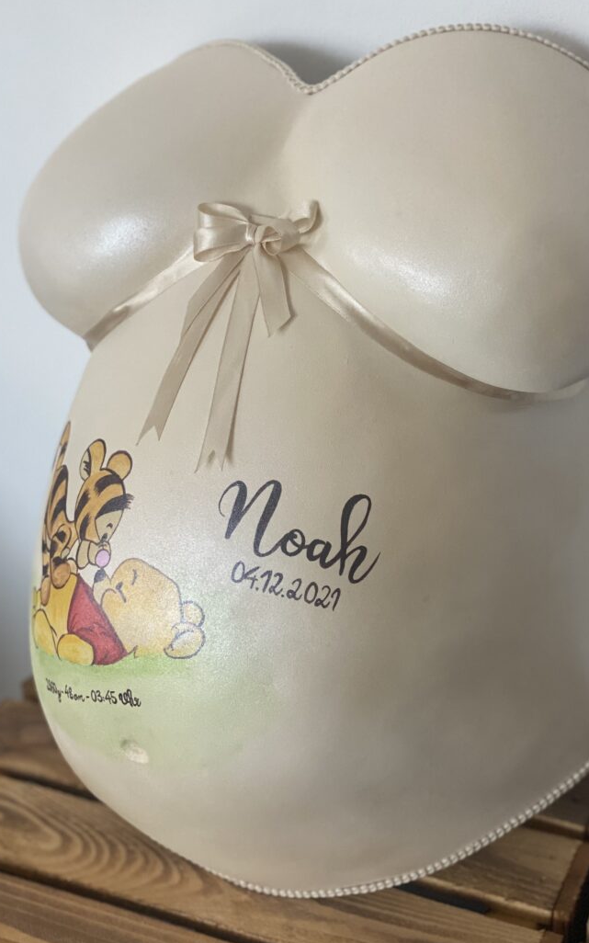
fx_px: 1490
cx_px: 315
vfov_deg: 35.1
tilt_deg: -24.0
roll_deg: +1.1
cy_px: 472
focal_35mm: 58
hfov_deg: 22.4
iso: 250
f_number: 2
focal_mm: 6
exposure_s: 1/122
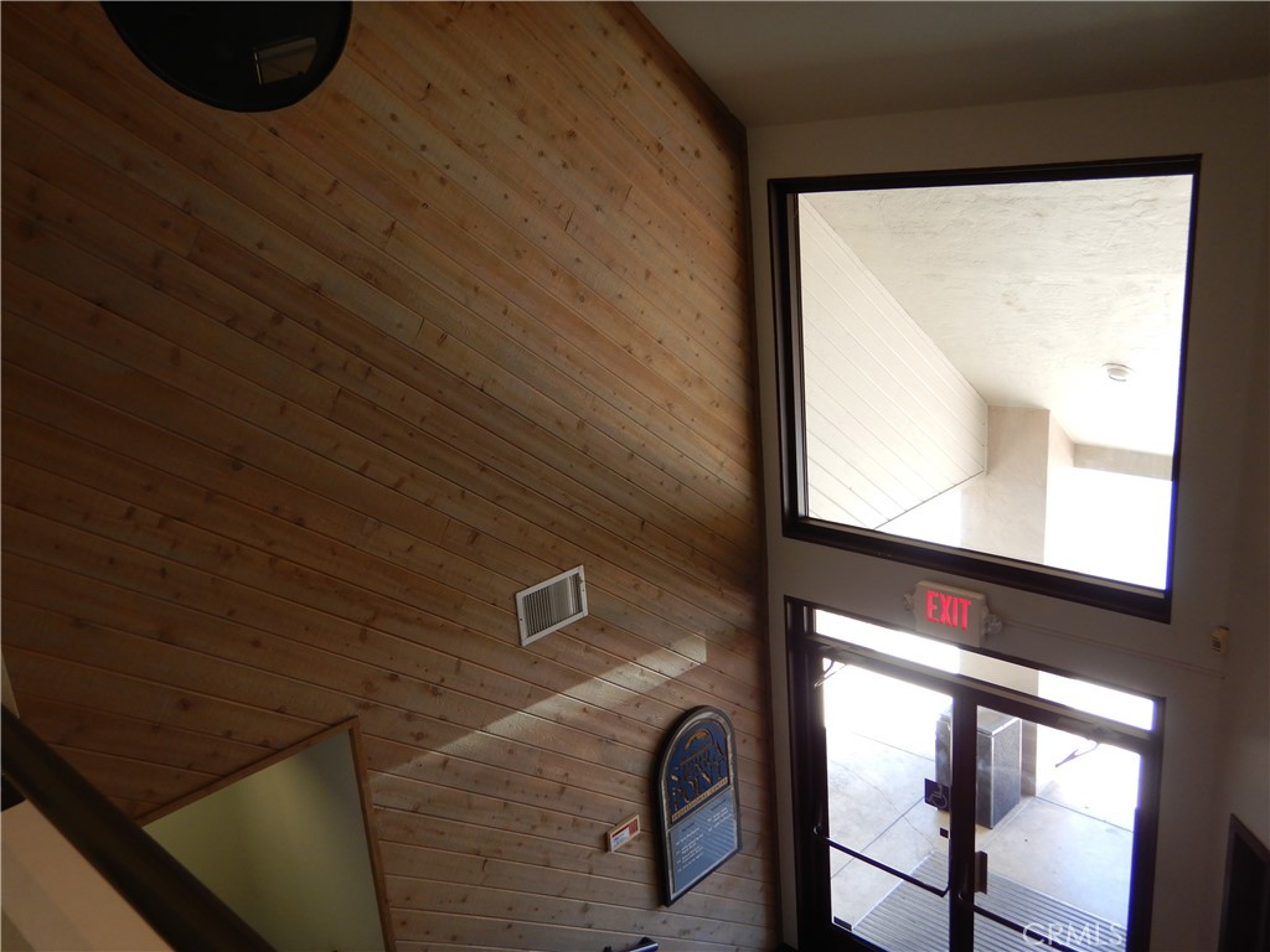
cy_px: 476
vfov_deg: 48.2
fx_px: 1064
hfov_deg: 61.7
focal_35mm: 29
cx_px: 635
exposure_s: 1/40
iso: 125
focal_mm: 5.1
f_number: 2.8
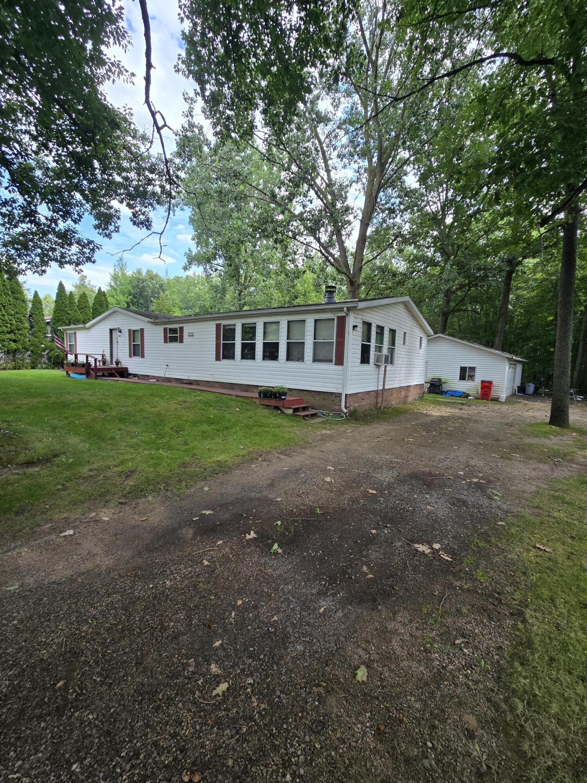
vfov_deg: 106.2
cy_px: 392
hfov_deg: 89.9
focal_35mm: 13
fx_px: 294
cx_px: 294
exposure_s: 1/505
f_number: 2.2
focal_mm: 2.2
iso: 50
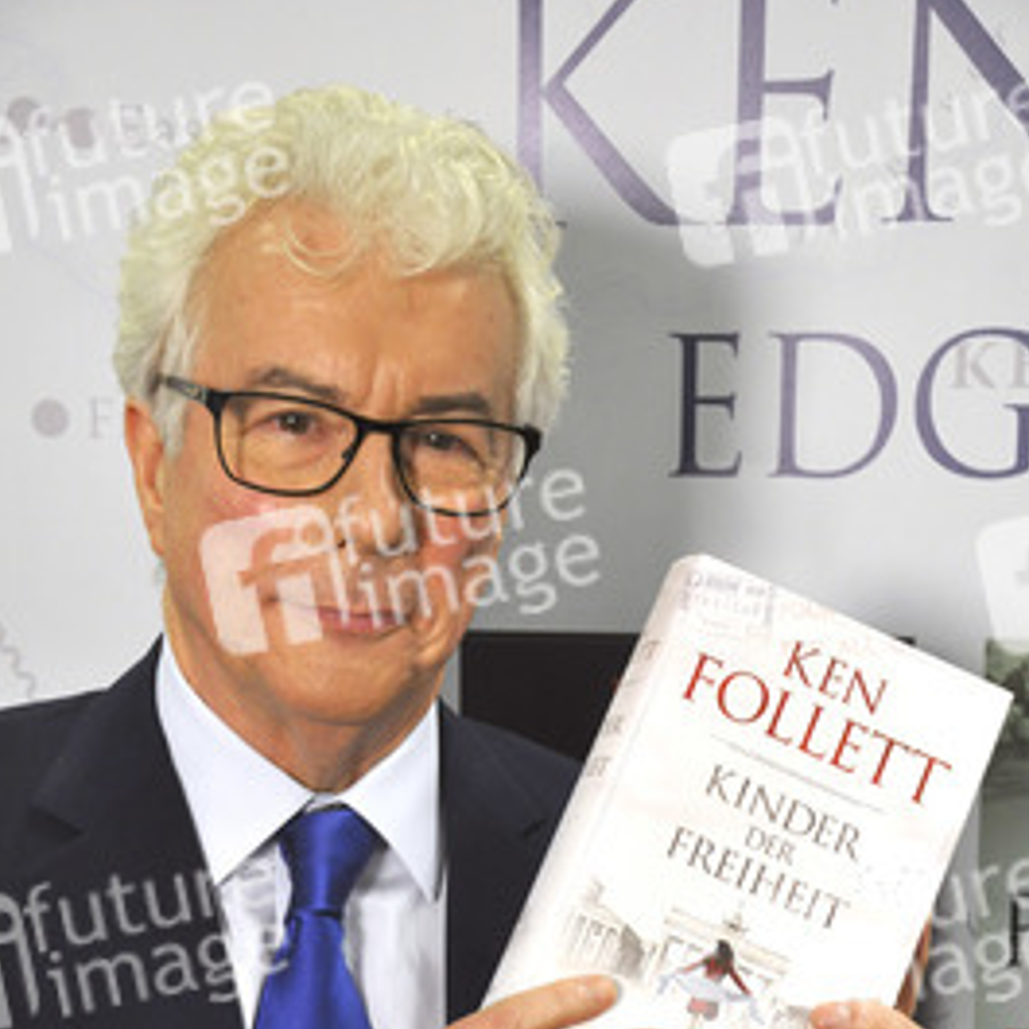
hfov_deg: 22.5
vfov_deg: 22.3
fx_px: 2590
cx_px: 514
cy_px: 757
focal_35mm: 77
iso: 800
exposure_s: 1/40
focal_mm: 40
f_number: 4.5
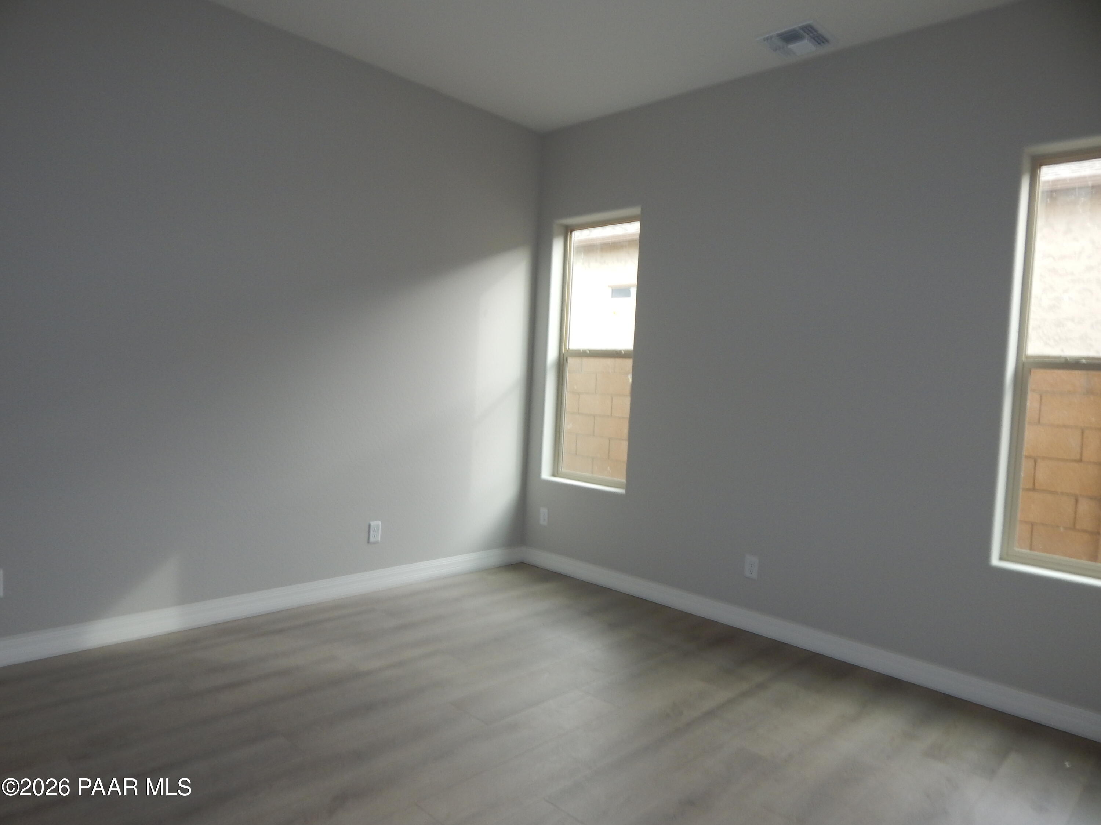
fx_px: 700
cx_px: 550
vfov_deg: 61.1
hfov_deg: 76.4
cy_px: 412
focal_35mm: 22
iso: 125
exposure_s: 1/40
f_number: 3
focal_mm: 4
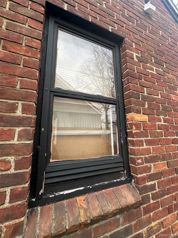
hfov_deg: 85.7
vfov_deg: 102.1
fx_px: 96
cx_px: 89
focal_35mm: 14
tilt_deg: +11.0
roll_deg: -0.3
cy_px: 119
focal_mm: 2.22
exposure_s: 1/289
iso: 40
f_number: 2.2
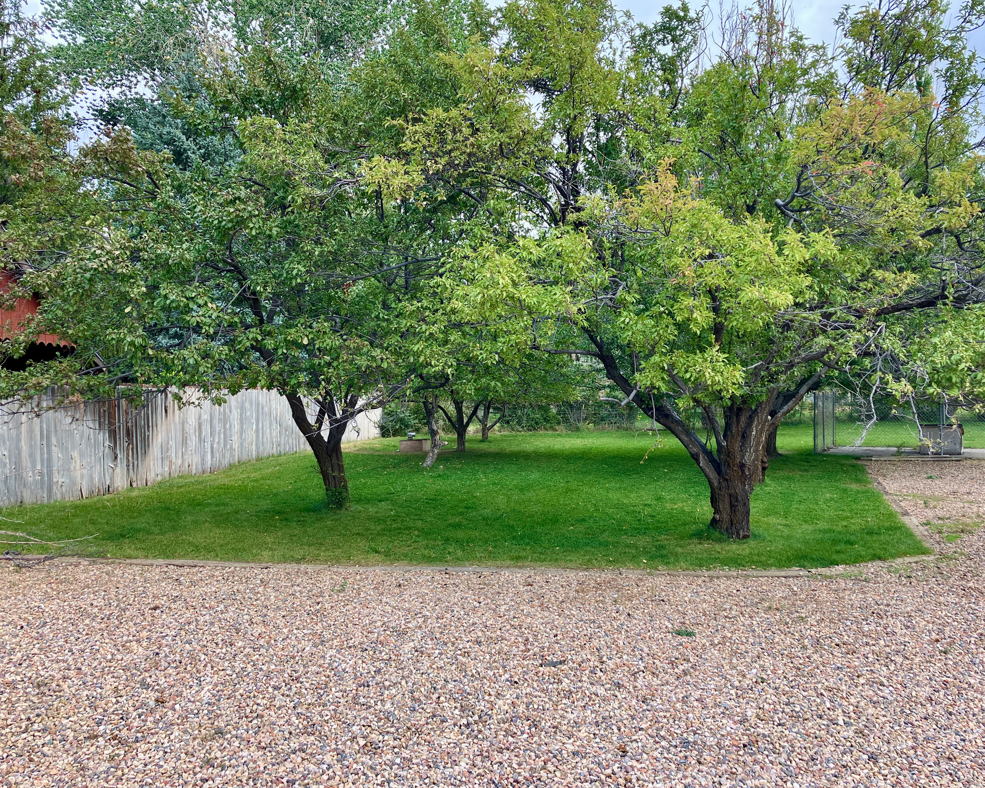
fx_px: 875
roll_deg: +0.8
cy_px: 397
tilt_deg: +1.3
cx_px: 518
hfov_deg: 58.7
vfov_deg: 48.5
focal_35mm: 30
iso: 32
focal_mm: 3.99
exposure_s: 1/376
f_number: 1.8
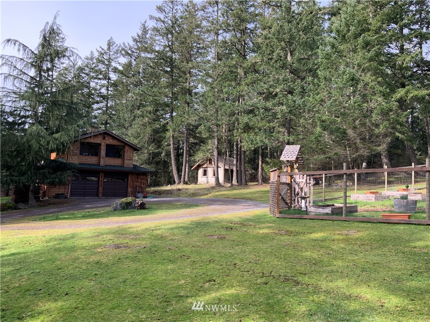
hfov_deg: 61.7
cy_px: 161
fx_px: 360
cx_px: 215
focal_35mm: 29
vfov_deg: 48.2
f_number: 1.8
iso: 16
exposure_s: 1/331
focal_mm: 3
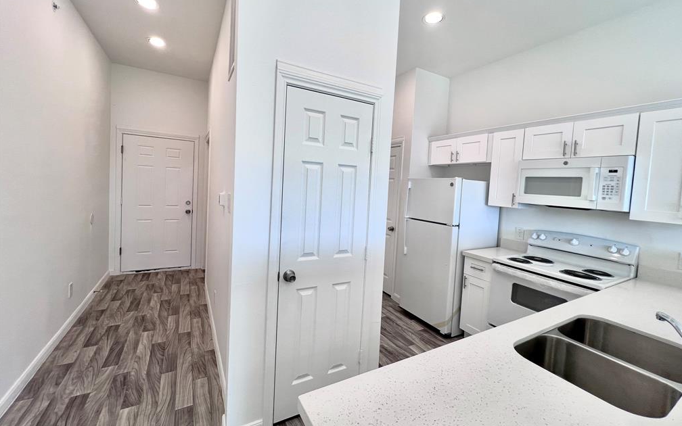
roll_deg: -3.3
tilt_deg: -3.6
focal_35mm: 14
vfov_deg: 78.6
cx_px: 344
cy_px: 200
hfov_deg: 105.3
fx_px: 260
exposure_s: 1/120
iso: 50
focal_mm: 1.57
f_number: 1.8
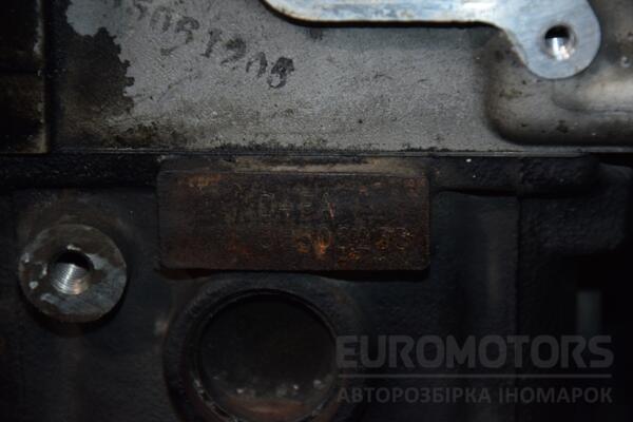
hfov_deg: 13.0
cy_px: 211
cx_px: 316
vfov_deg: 8.7
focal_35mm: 158
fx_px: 2769
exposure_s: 1/60
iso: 800
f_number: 5.6
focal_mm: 105
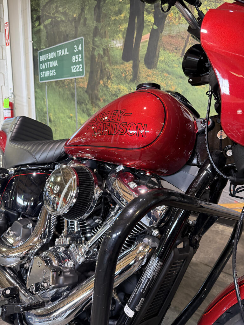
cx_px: 122
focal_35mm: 24
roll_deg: -2.4
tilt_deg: -12.1
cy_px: 162
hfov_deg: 56.8
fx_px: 226
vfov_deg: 71.6
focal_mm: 6.76
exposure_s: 1/60
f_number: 1.78
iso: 250
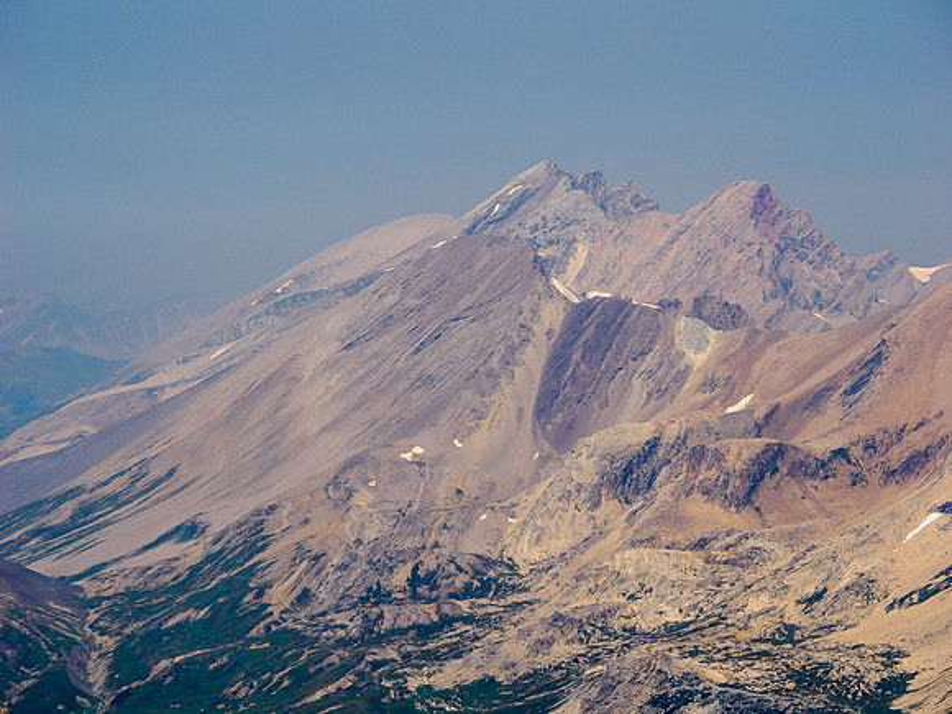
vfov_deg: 7.4
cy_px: 357
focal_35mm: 200
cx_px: 476
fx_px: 5500
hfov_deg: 9.9
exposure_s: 1/200
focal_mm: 100
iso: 200
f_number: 8
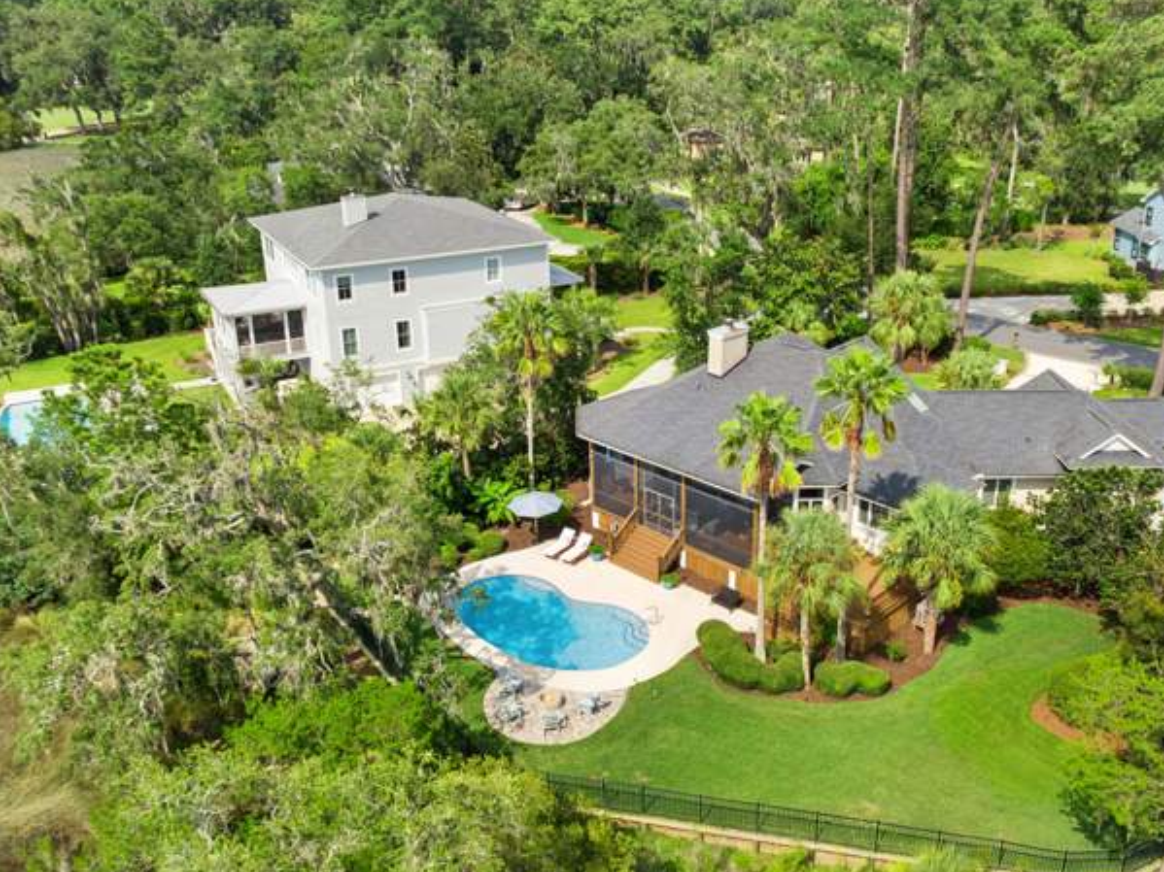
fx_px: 1076
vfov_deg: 44.1
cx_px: 680
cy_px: 443
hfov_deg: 56.5
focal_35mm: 32
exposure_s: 1/160
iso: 100
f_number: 2.8
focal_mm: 12.29
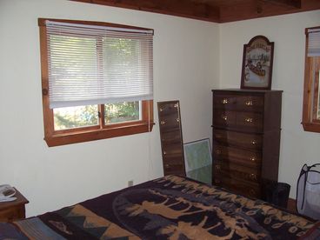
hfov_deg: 54.0
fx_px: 314
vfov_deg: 41.8
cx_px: 160
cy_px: 120
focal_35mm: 34
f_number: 2.7
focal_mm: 5.6
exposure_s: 1/60
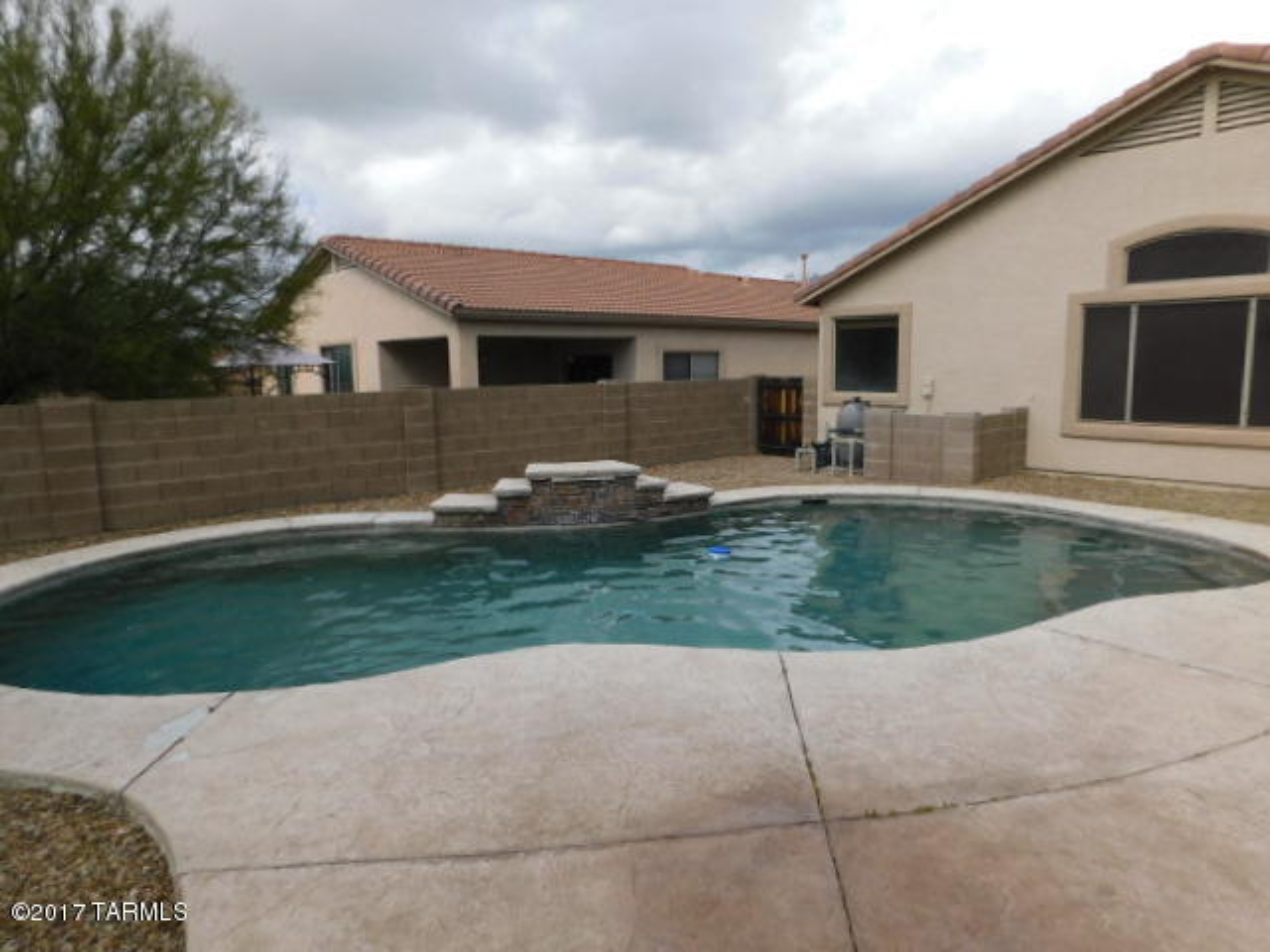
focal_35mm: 23
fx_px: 844
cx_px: 635
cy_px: 476
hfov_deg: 73.9
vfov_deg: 58.9
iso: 125
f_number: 6
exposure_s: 1/500
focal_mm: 4
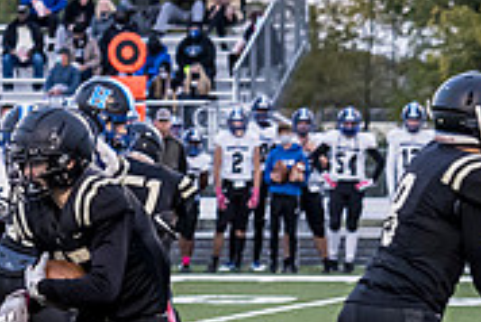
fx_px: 4974
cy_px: 364
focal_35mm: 372
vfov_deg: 3.7
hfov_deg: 5.5
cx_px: 73
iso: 2500
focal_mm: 55
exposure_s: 1/1000
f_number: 2.8
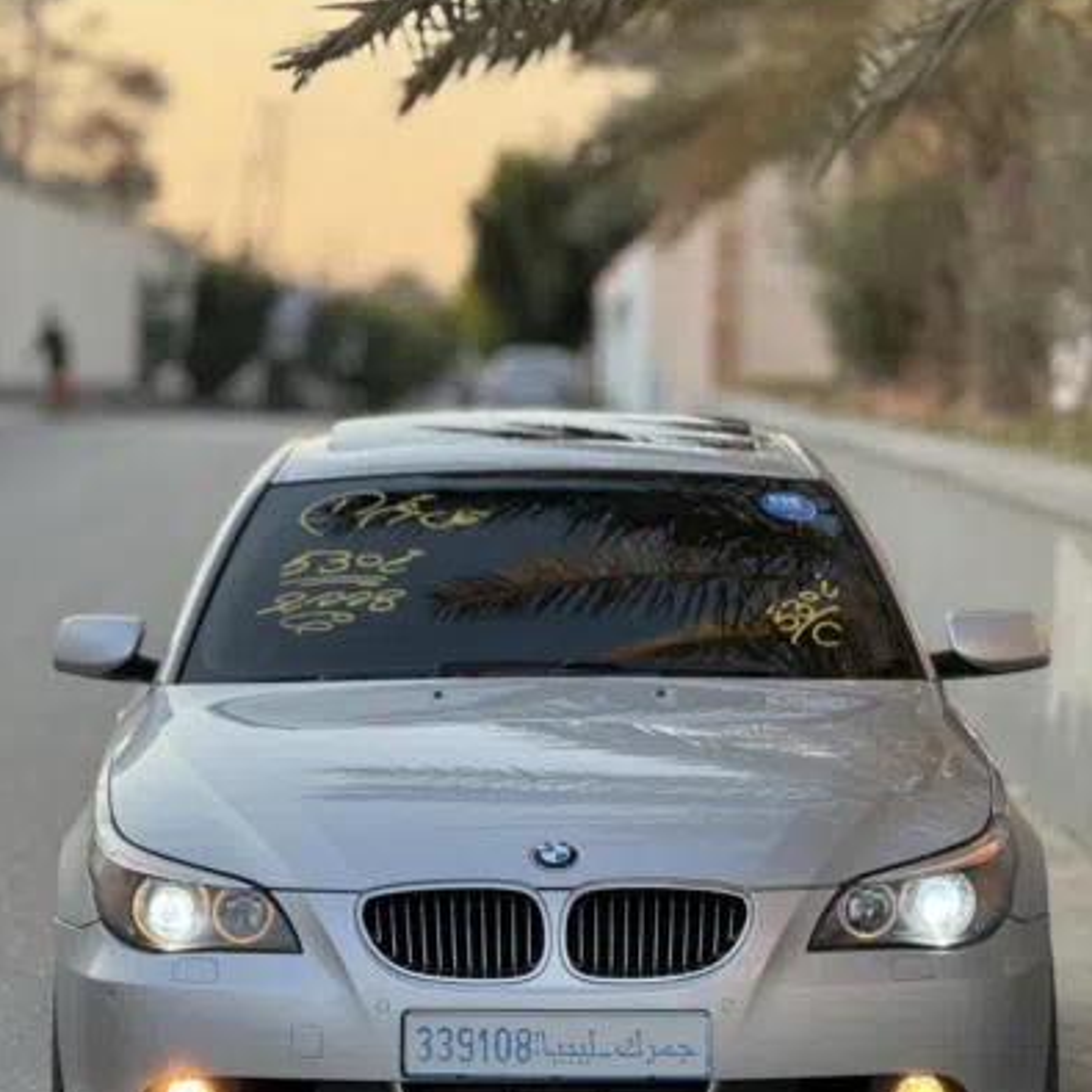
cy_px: 565
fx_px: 5104
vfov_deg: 12.2
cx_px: 545
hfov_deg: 12.2
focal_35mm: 143
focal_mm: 15.66
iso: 64
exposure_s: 1/133
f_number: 2.8
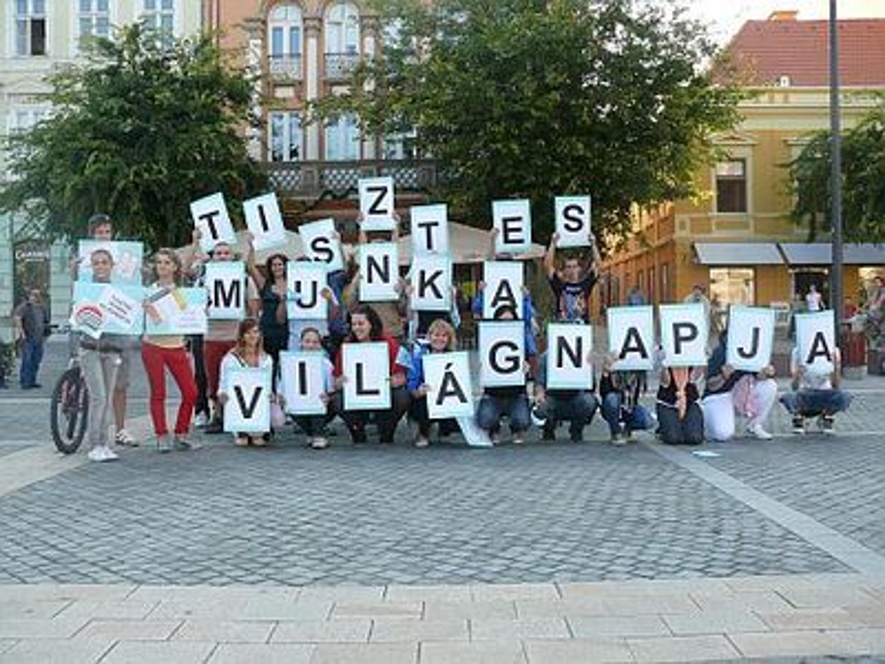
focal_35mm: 35
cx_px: 442
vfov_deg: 40.7
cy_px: 332
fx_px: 895
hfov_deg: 52.6
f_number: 4
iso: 100
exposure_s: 1/125
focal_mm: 7.4
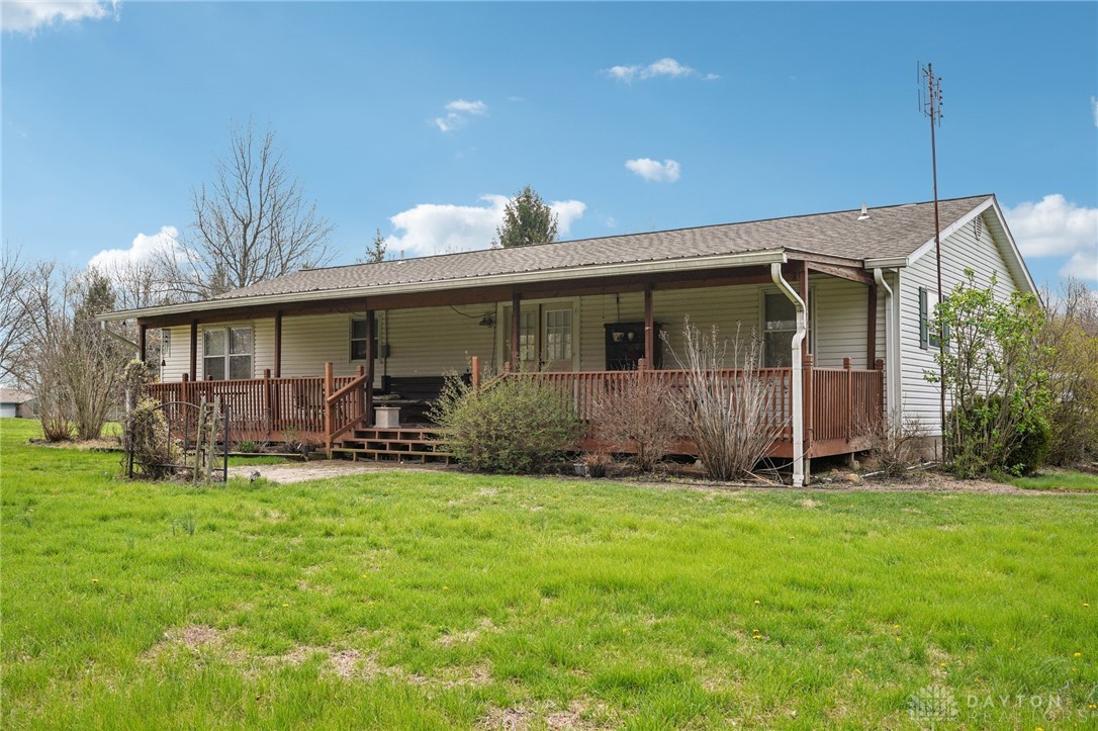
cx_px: 549
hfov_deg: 57.2
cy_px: 366
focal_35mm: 33
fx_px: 1006
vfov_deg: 39.9
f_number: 8
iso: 100
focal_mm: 33
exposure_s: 1/200
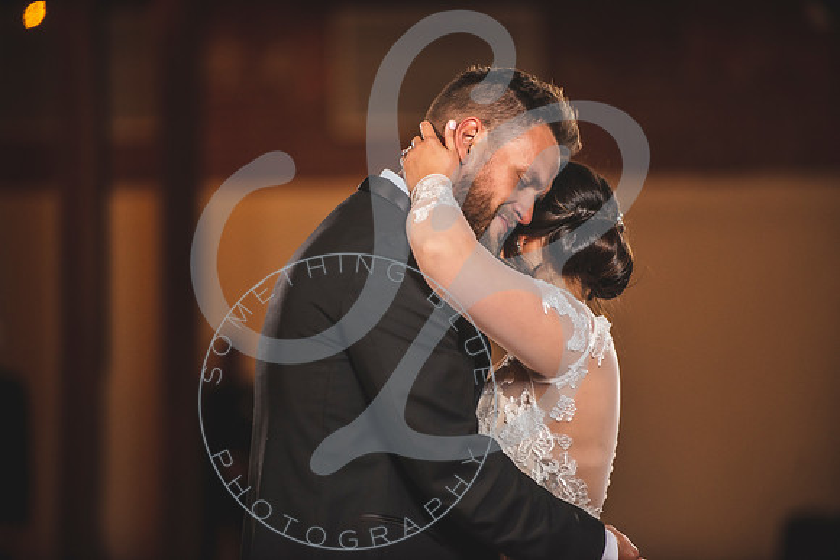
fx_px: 4668
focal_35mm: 200
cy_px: 280
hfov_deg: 10.3
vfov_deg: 6.9
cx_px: 420
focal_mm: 200
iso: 800
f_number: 2.8
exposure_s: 1/200
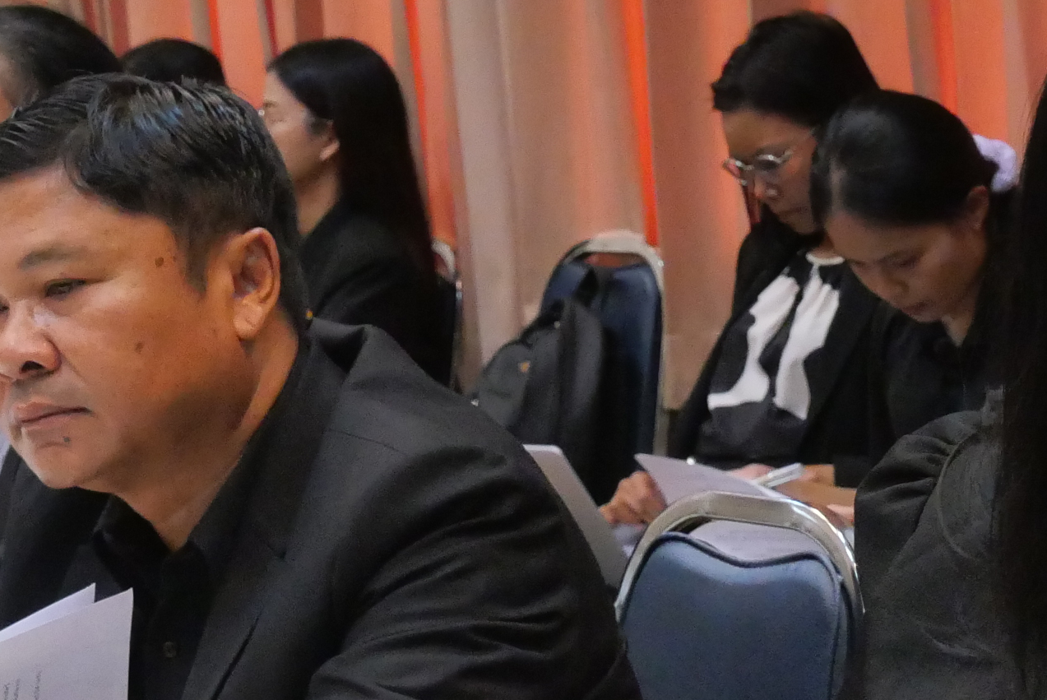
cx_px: 81
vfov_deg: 10.0
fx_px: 3987
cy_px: 565
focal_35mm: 137
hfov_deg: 14.8
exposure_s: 1/100
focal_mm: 23
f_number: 5.6
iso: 3200
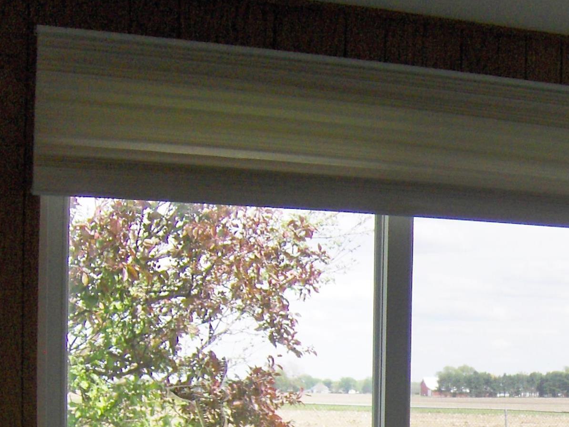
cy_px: 535
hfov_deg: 21.2
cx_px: 539
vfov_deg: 15.7
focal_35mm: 90
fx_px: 1479
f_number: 3.5
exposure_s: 1/610
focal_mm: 7.5
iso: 100
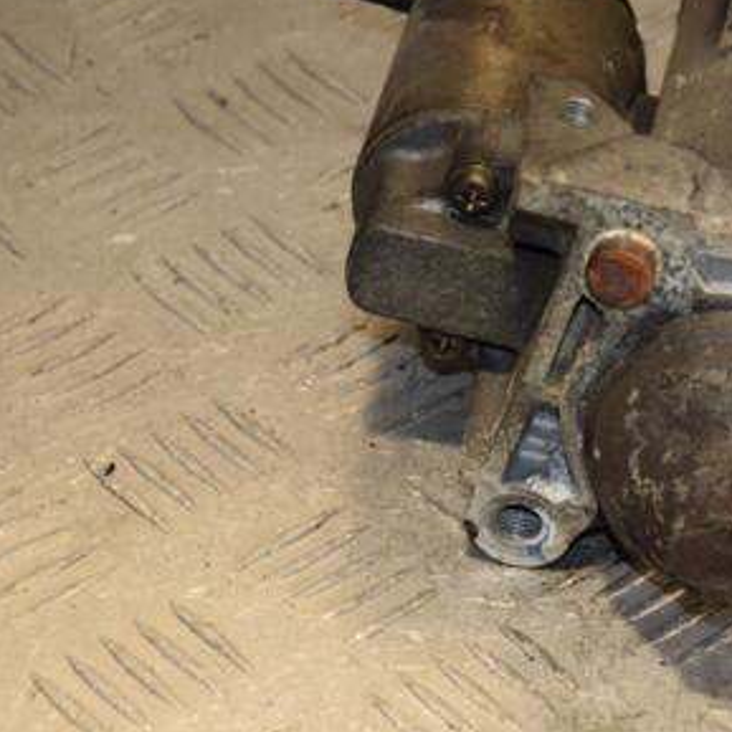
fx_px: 5072
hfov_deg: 8.2
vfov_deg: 8.3
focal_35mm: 212
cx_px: 653
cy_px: 312
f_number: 5.6
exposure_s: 1/200
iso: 800
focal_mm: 80
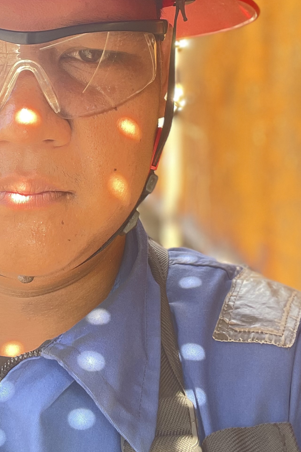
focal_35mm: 50
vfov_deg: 38.6
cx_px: 47
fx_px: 627
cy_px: 117
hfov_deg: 26.3
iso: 100
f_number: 2.2
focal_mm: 2.71
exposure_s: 1/75
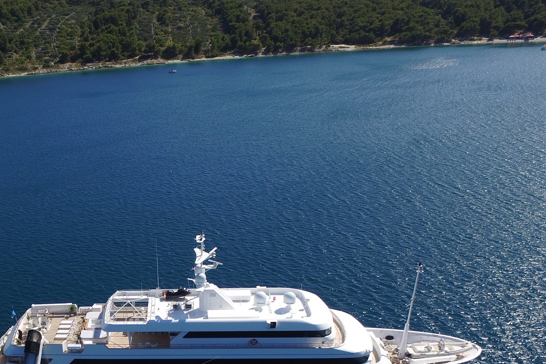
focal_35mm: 38
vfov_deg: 33.0
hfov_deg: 48.0
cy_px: 337
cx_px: 112
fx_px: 576
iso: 100
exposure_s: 1/1250
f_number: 2.8
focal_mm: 3.61
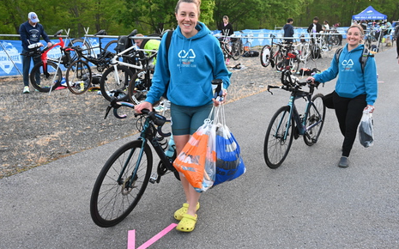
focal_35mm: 36
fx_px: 387
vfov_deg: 35.5
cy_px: 102
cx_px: 213
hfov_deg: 54.5
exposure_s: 1/160
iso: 2000
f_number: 6.3
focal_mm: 29.5
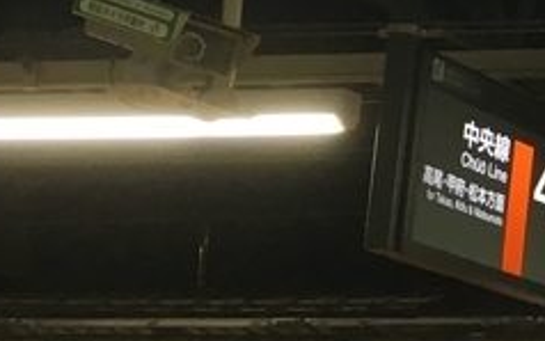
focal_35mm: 155
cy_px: 275
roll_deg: -2.9
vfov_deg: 8.5
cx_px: 1049
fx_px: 2303
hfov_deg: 12.1
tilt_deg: +10.6
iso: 32
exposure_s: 1/30
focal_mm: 4.15
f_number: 2.2
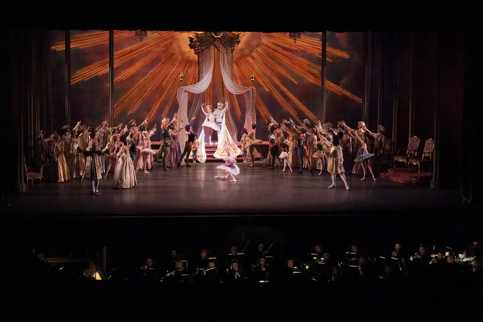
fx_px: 483
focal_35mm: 36
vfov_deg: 36.9
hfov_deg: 53.1
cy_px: 161
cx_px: 242
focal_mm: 36
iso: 10000
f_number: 11
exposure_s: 1/100
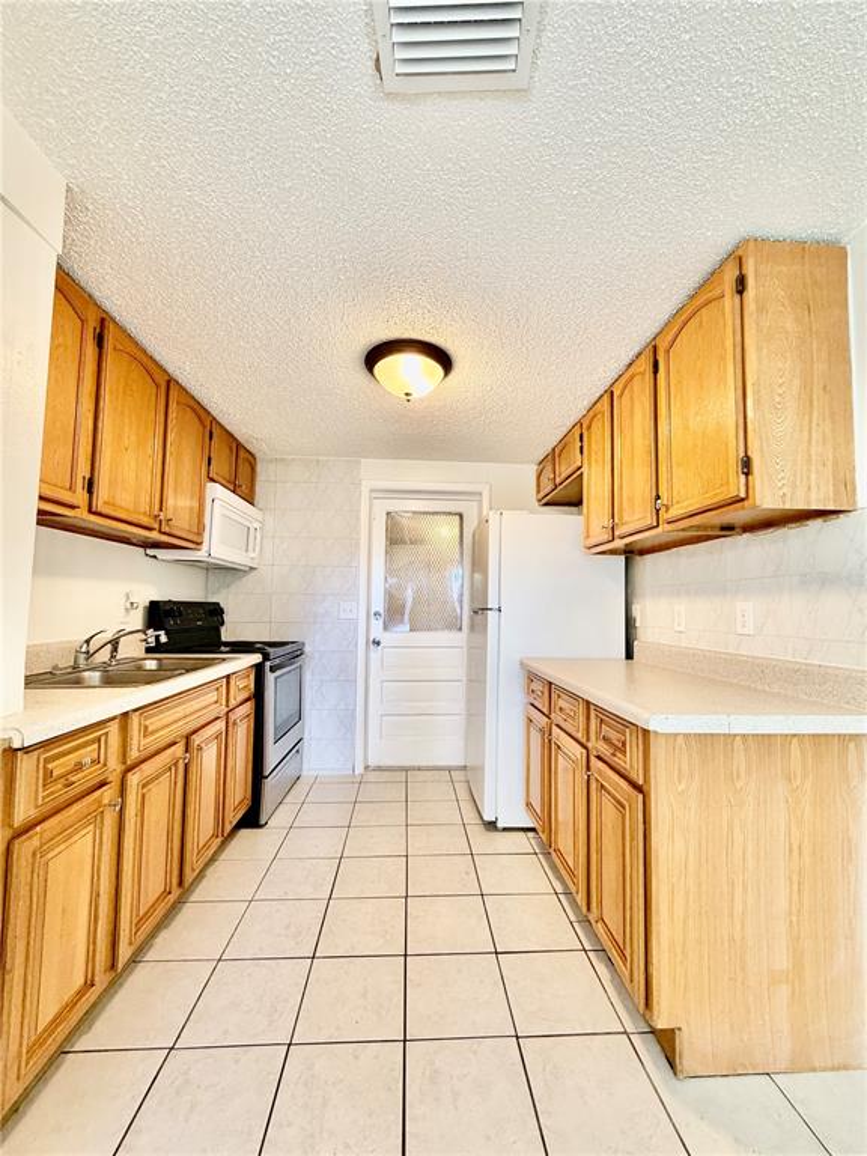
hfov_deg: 85.7
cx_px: 434
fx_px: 468
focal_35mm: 14
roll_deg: -1.1
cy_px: 578
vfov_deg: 102.1
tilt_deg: +4.3
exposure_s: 1/60
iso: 250
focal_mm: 2.22
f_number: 2.2
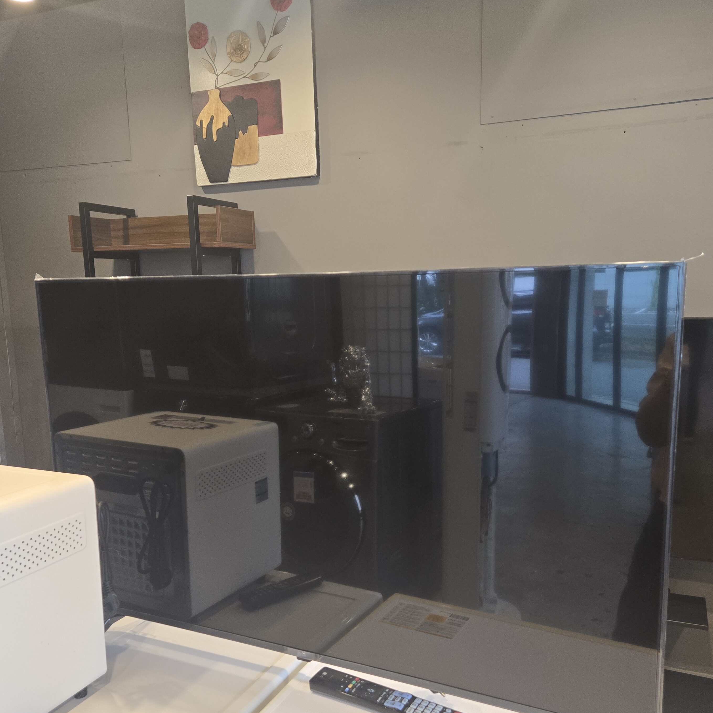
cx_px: 360
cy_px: 418
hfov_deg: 54.0
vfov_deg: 53.8
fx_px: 699
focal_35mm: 30
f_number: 1.8
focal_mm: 5.4
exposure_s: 1/120
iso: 250
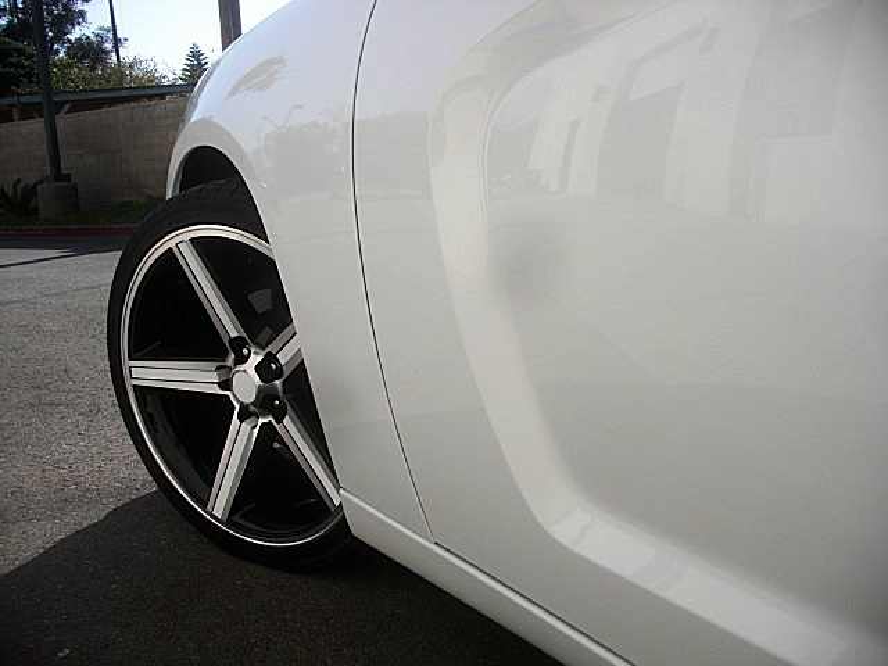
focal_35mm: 36
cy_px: 333
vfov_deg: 39.7
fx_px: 924
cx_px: 444
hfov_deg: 51.4
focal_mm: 6.3
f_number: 2.8
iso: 50
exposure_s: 1/1000
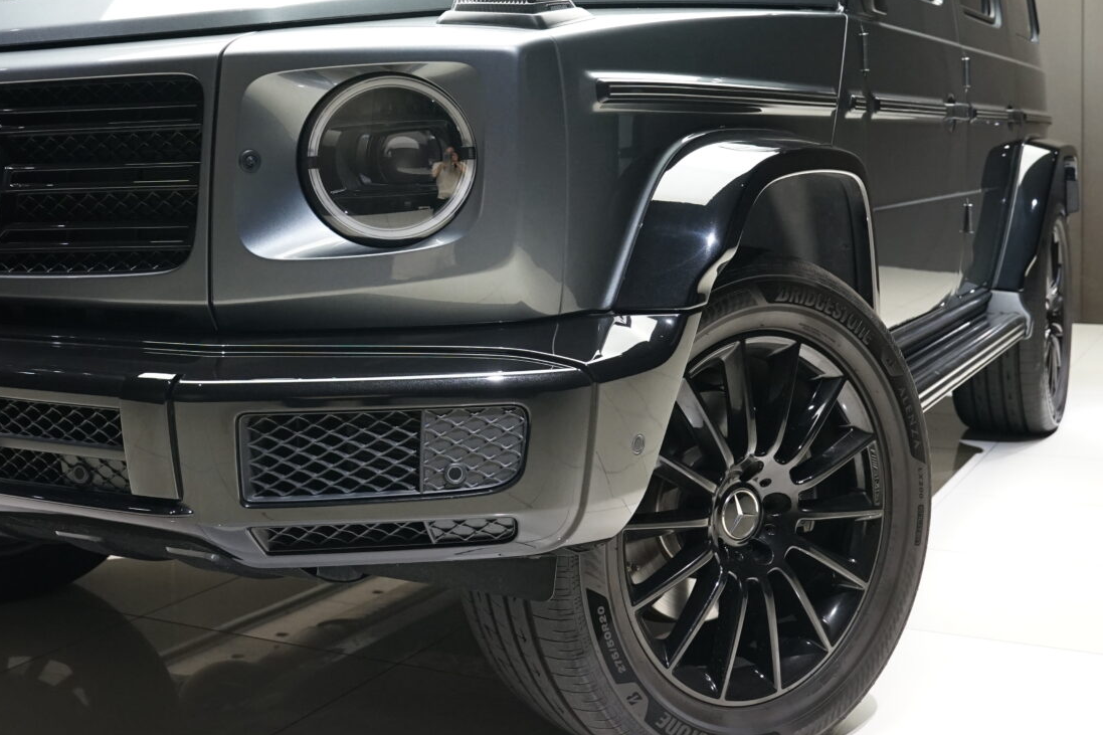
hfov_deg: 40.0
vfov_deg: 27.4
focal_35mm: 49
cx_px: 396
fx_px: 1501
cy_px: 245
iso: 1250
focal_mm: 28
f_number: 4.5
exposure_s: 1/60
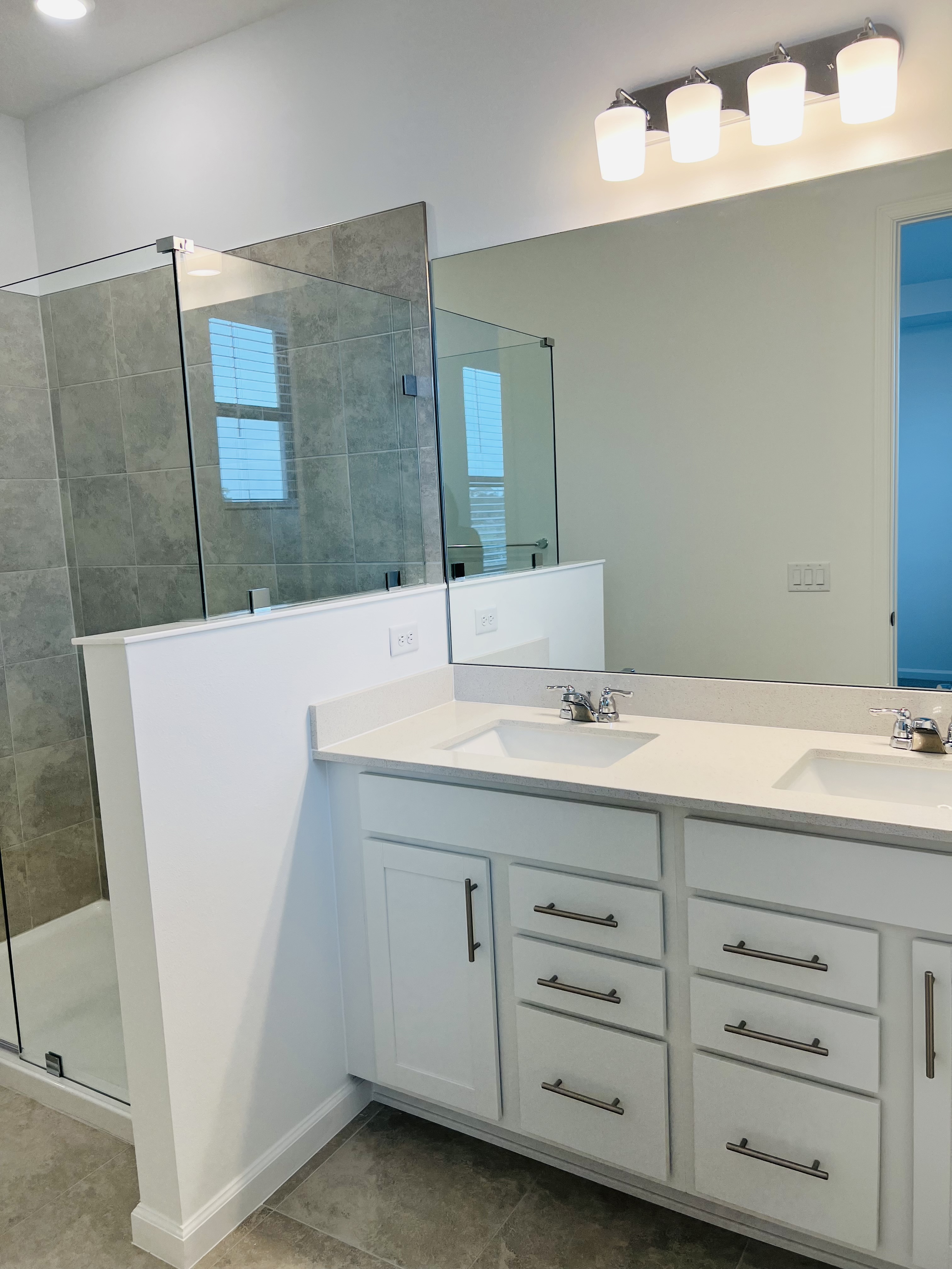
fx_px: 953
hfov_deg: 53.1
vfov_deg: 67.3
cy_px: 634
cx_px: 476
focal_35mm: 26
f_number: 1.5
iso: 40
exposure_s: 1/120
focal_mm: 5.7
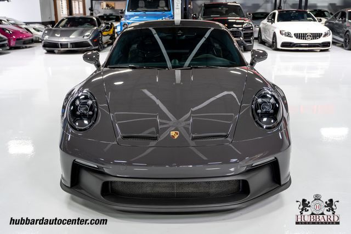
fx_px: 385
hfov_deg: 49.1
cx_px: 177
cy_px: 121
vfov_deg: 33.9
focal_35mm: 39
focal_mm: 38
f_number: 4
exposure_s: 1/60
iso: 800
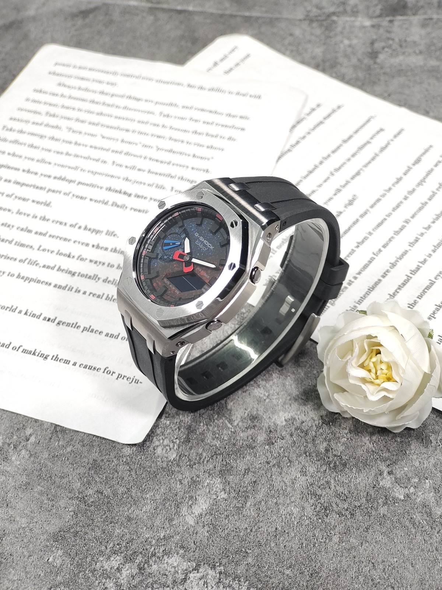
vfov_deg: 38.2
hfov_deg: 29.1
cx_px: 221
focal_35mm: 50
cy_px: 295
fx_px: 851
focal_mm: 7.55
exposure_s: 1/100
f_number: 2.08
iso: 87
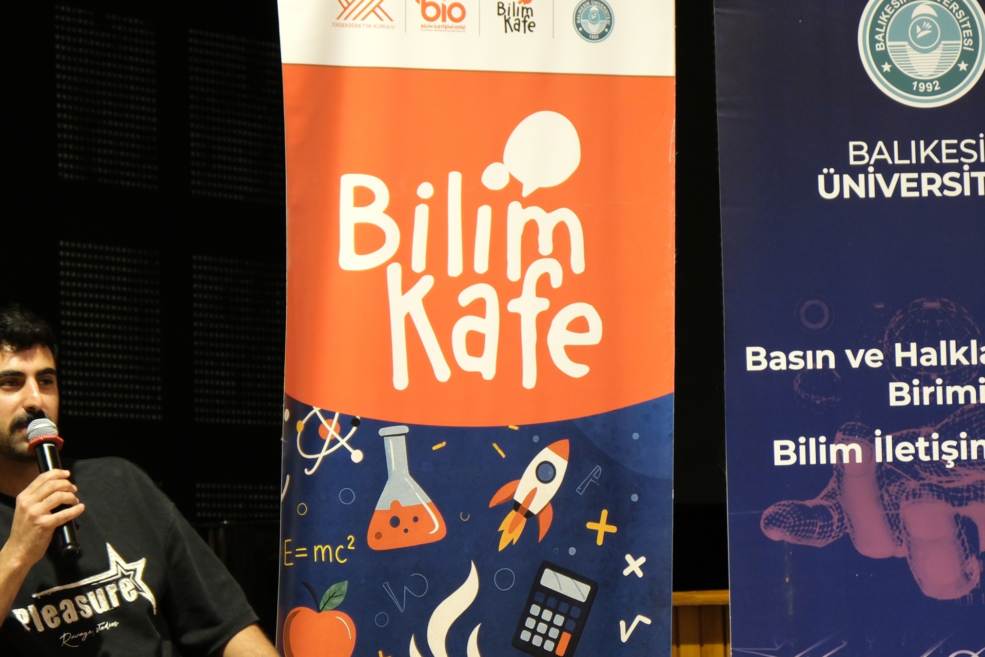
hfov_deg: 12.7
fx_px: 4432
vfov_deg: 8.5
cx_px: 500
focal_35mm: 162
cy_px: 431
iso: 1250
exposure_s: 1/8
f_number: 4
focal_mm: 67.5
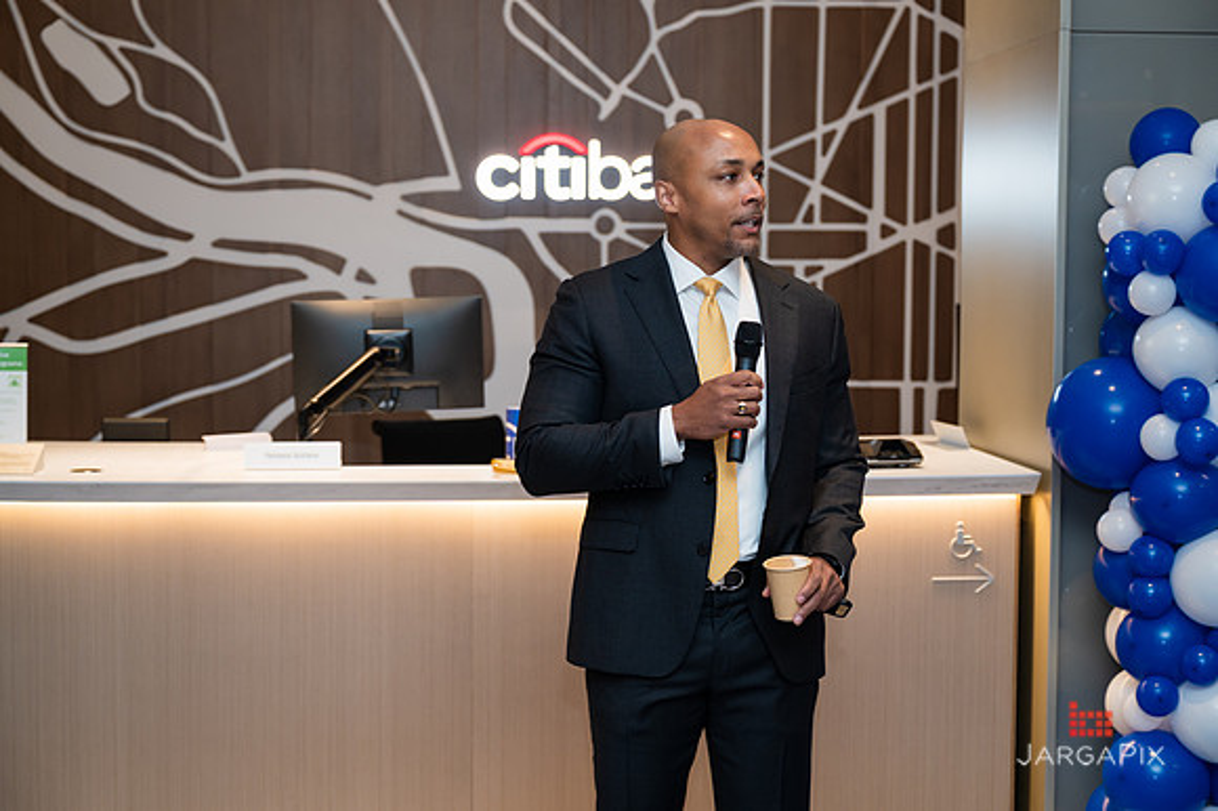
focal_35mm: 54
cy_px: 389
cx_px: 609
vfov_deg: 24.9
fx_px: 1832
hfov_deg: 36.8
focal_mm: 52
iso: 400
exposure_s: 1/160
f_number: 3.2
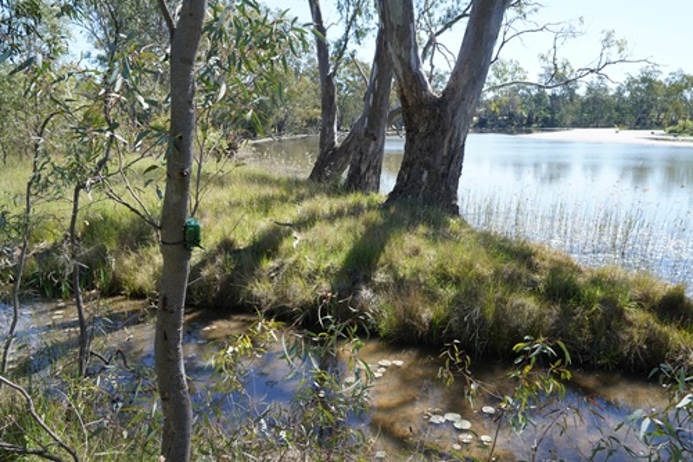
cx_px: 346
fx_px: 558
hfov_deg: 63.7
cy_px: 231
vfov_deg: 44.9
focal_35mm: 29
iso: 250
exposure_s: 1/200
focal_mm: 29
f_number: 8
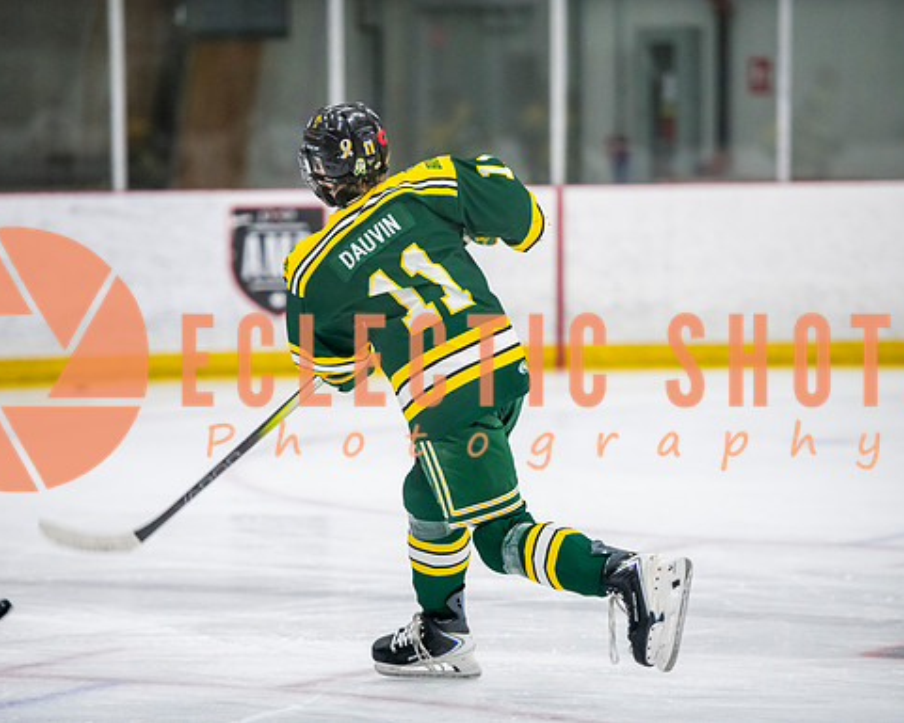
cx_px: 416
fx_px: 5164
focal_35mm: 193
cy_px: 361
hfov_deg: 10.0
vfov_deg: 8.0
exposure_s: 1/640
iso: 3200
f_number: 3.2
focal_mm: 170
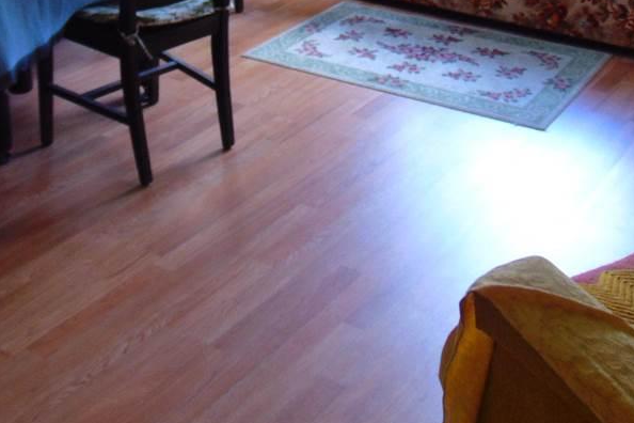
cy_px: -82
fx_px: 986
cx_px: 288
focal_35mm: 56
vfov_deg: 22.3
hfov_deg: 35.6
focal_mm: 4.5
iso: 100
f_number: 3
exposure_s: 1/30
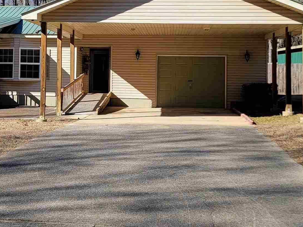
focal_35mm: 67
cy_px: 47
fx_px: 586
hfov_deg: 28.2
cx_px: 46
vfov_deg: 21.7
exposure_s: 1/548
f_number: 1.8
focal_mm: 6.7
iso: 16
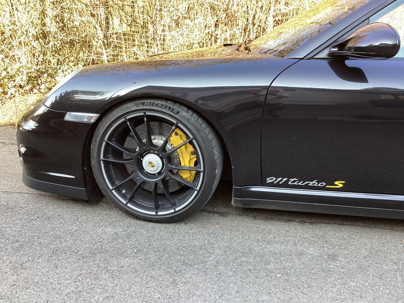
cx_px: 202
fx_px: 362
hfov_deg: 58.4
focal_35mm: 31
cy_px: 152
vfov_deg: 45.4
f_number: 2.4
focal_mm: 3.3
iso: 80
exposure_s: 1/120
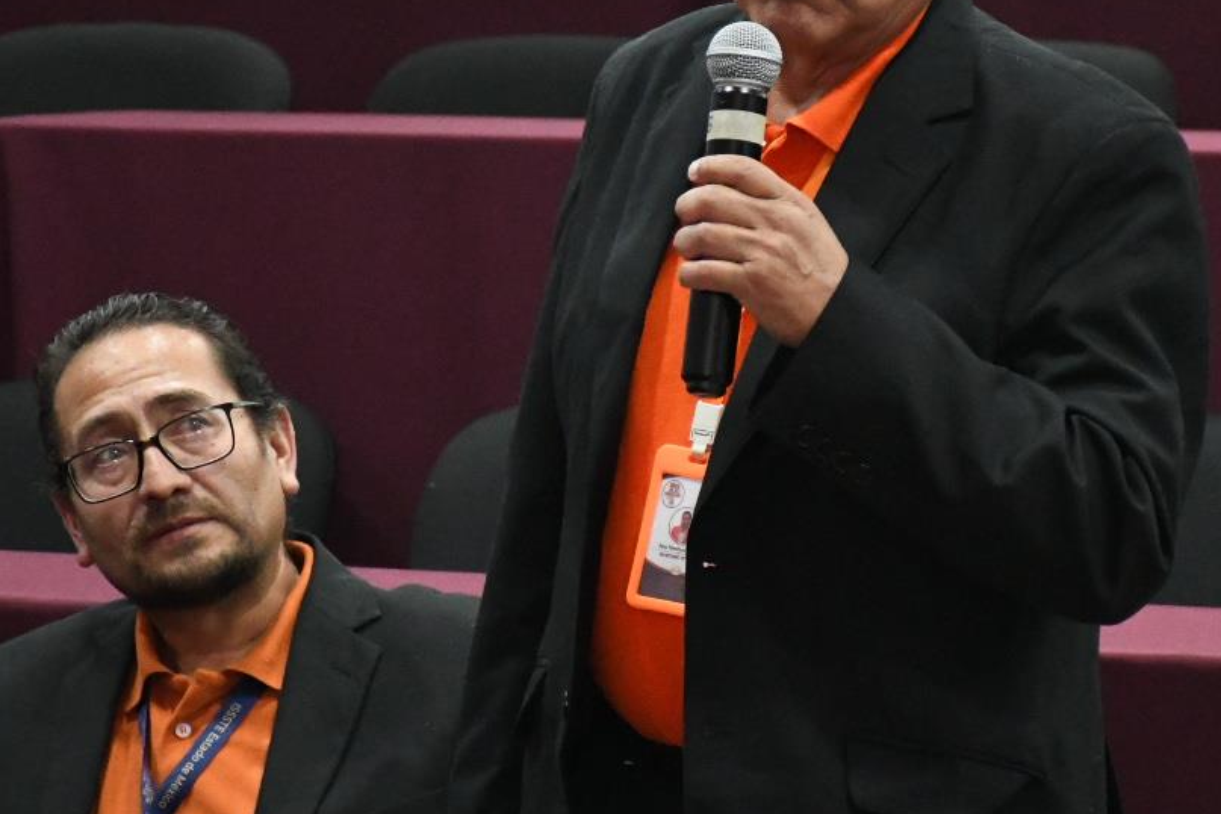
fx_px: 9665
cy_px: 292
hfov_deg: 7.2
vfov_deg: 4.8
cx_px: 632
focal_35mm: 285
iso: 8000
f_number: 5.3
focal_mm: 95
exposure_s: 1/100
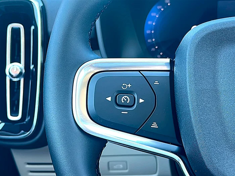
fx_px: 326
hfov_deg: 39.7
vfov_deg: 30.3
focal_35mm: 48
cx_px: 118
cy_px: 88
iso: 80
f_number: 1.78
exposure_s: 1/90
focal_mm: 6.86
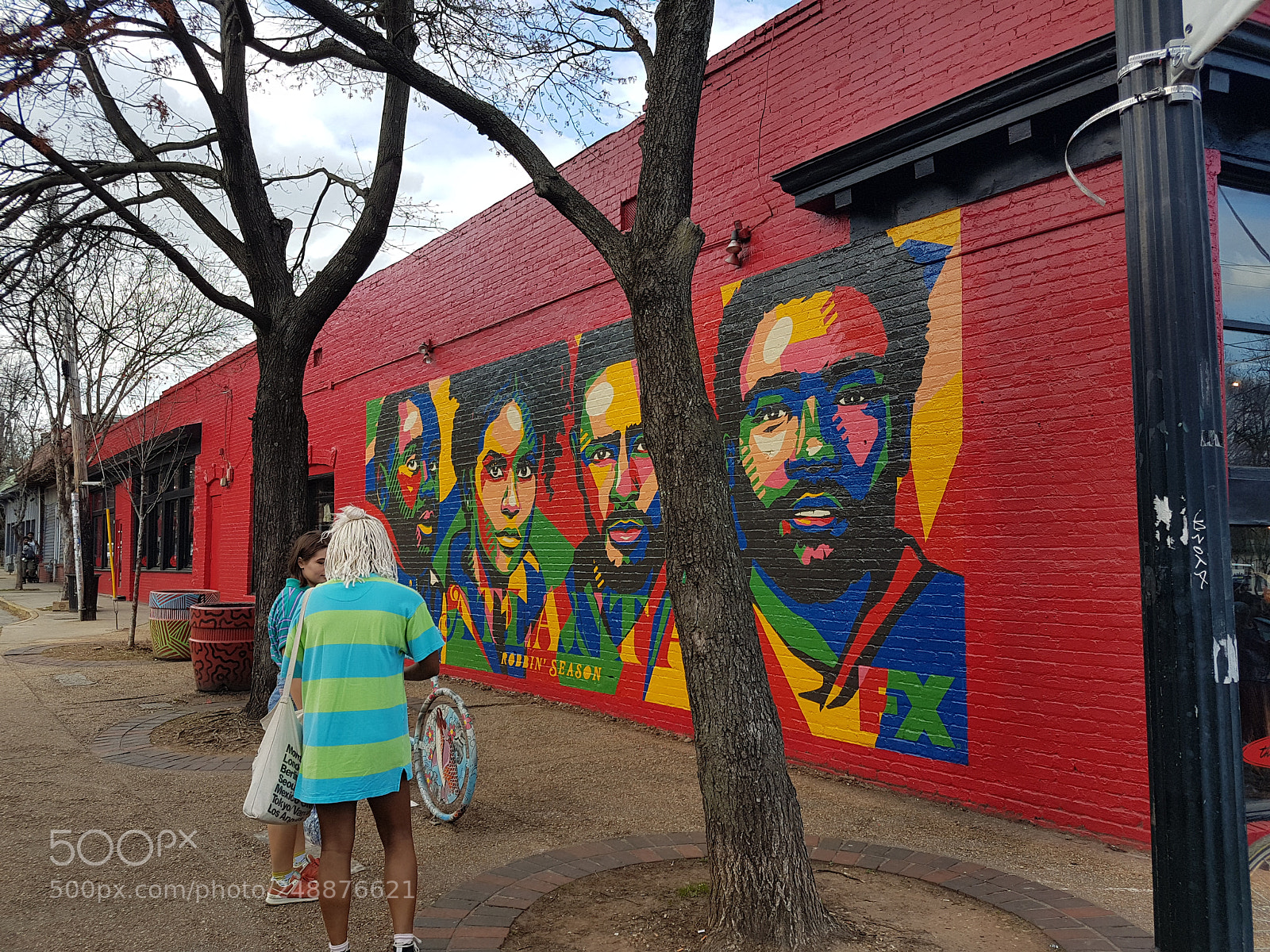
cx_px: 635
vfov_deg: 53.1
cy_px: 476
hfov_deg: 67.3
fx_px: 954
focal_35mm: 26
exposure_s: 1/536
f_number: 1.7
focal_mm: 4.2
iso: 40
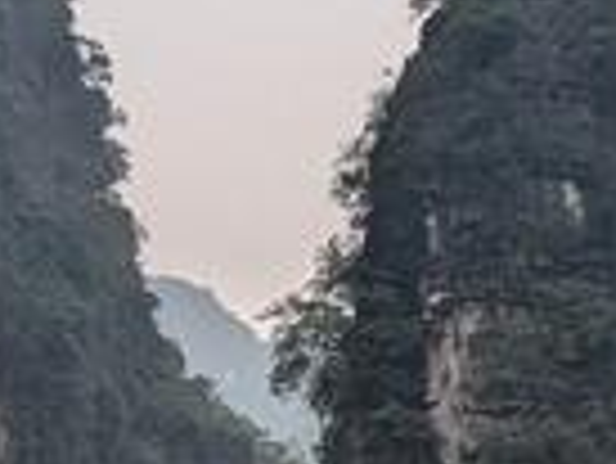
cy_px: 117
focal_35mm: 119
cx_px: 220
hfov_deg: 16.5
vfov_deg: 12.4
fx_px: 2119
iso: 58
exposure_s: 1/263
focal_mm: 2.35
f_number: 2.2
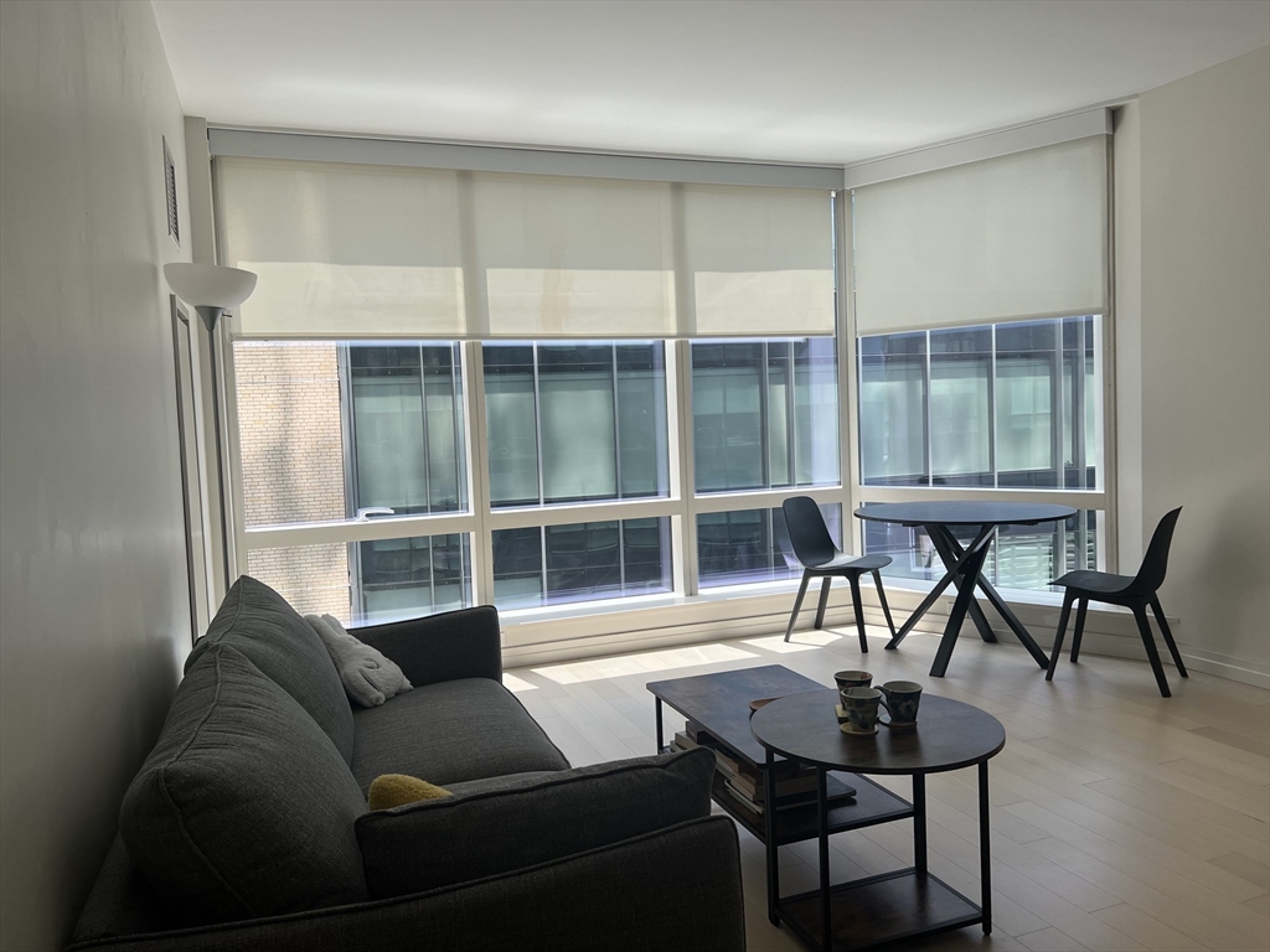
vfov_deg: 53.1
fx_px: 954
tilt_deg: -3.0
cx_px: 635
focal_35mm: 26
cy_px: 476
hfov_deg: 67.3
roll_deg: +2.3
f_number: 1.5
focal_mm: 5.7
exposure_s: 1/687
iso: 50
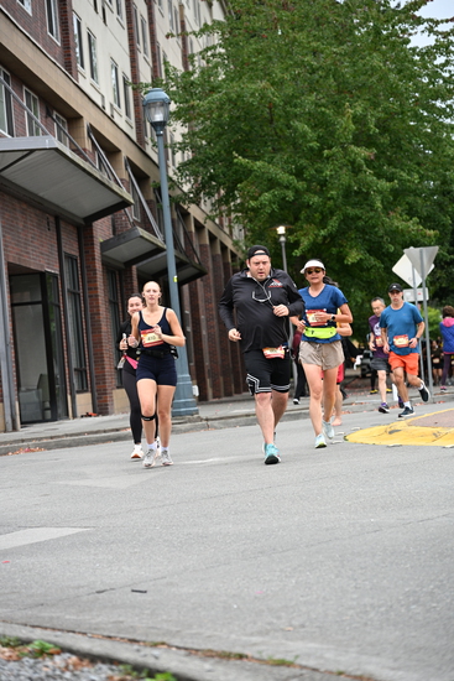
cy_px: 340
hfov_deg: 15.0
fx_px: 1720
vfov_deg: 22.4
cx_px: 227
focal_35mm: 91
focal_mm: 91
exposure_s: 1/800
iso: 1600
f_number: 4
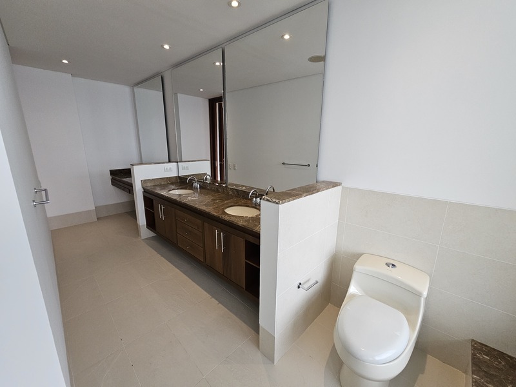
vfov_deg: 89.9
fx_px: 194
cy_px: 194
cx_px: 258
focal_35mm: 13
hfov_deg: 106.2
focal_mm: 2.2
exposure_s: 1/359
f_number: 2.2
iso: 200
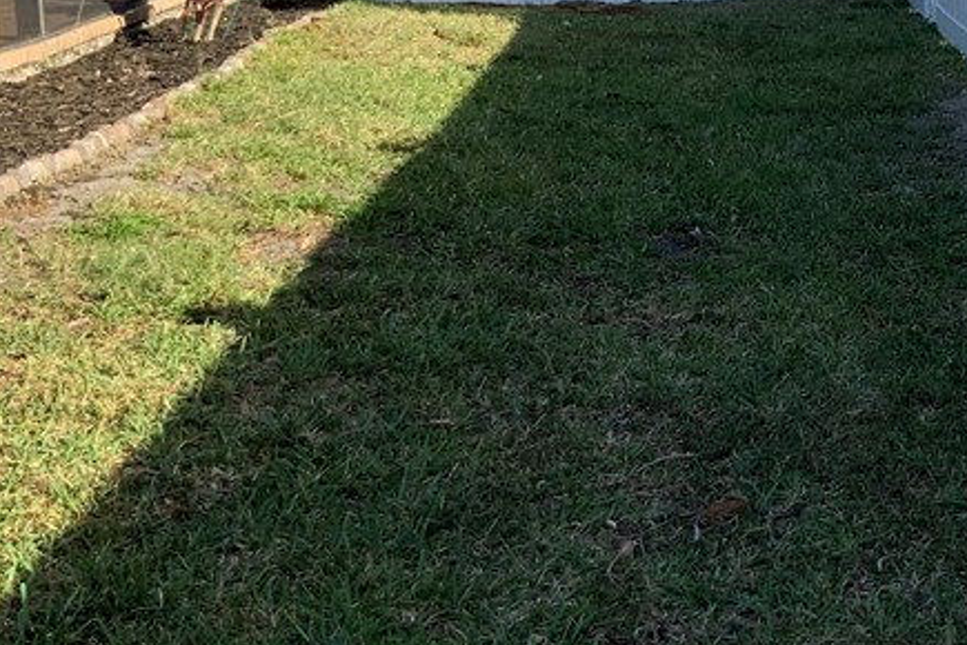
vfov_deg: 18.8
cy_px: 44
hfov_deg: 26.5
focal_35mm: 71
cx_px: 1029
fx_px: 1907
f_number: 1.8
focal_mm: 3
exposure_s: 1/978
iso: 16
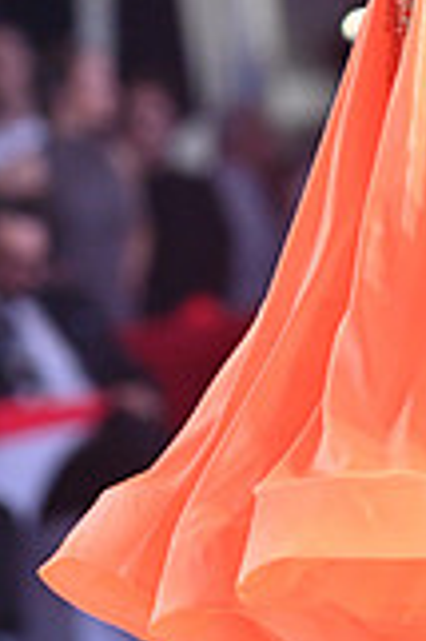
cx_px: 468
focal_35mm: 668
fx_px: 11882
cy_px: -255
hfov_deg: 2.1
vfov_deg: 3.1
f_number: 5
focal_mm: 185
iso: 2500
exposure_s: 1/400
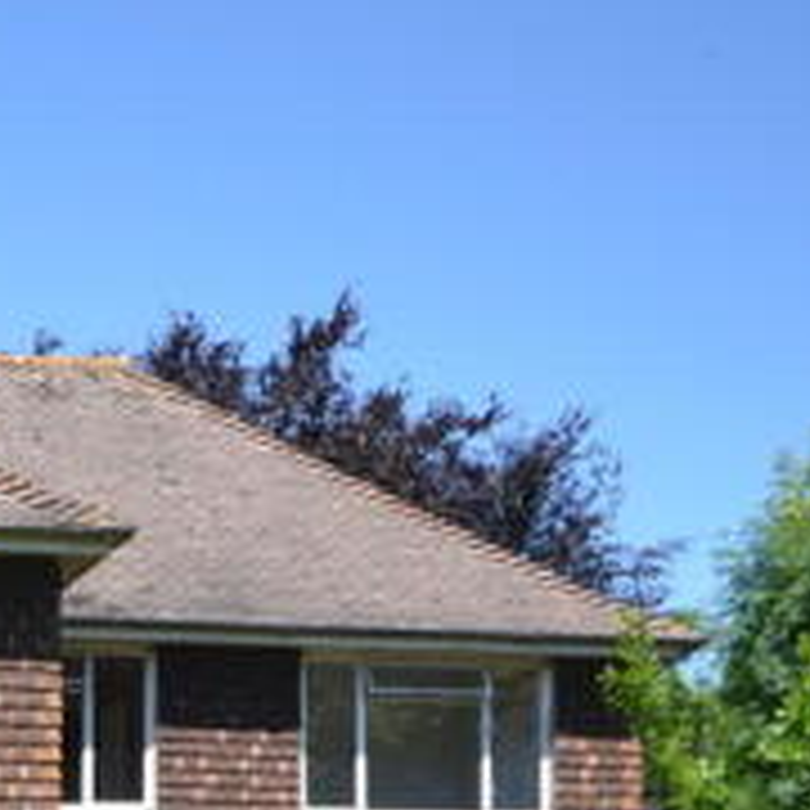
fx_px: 2462
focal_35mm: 93
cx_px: -101
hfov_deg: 18.0
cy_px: 934
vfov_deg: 17.9
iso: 100
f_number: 7.1
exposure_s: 1/200
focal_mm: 20
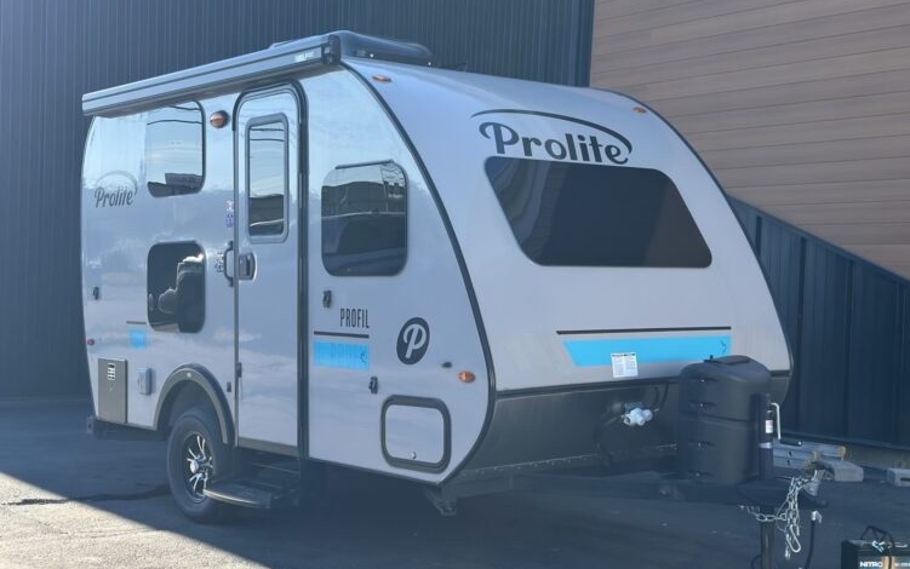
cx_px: 456
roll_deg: -2.6
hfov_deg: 38.9
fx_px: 1290
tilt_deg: -1.7
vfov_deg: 24.9
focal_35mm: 52
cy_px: 305
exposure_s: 1/1639
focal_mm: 6.86
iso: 80
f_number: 1.78
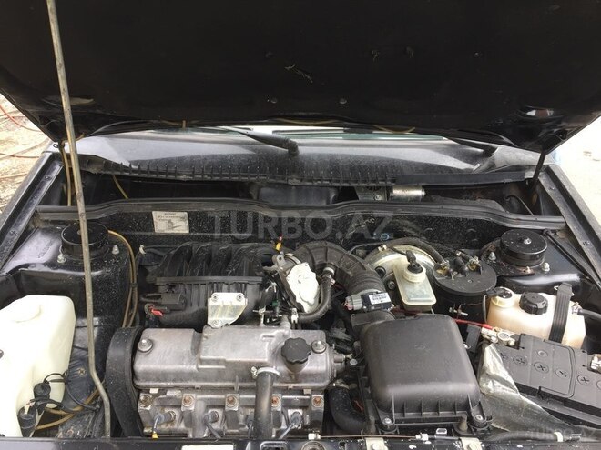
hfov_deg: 61.7
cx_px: 300
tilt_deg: -30.3
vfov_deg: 48.2
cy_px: 225
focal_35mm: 29
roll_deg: -0.6
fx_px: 503
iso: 32
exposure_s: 1/138
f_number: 2.2
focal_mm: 4.15
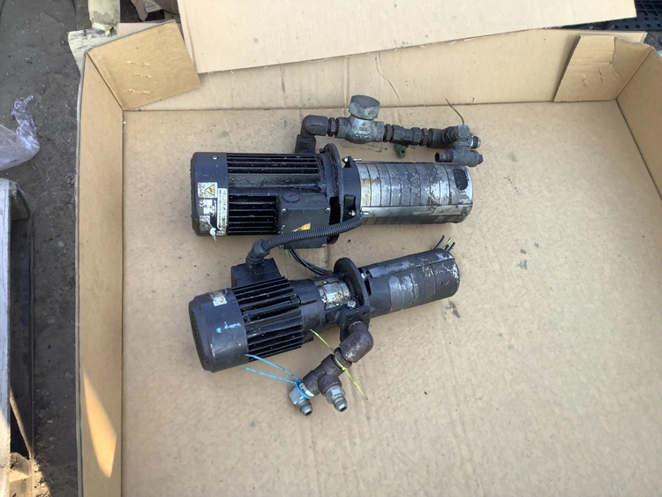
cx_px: 331
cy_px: 248
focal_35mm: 31
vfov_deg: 45.5
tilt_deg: -61.4
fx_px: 593
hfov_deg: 58.3
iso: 25
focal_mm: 3.3
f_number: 2.4
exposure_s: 1/143
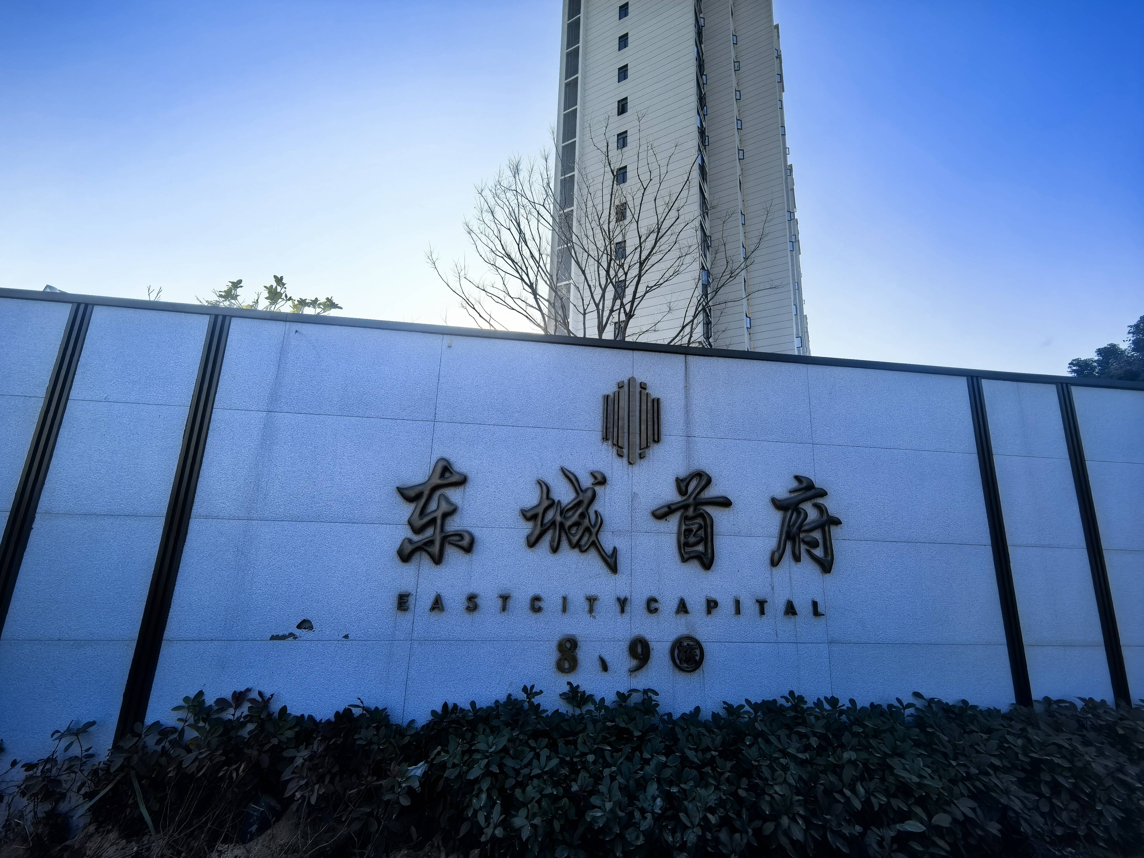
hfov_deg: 106.2
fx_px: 430
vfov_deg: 89.9
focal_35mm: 13
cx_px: 572
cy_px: 429
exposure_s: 1/1393
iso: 50
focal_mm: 1.95
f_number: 2.2
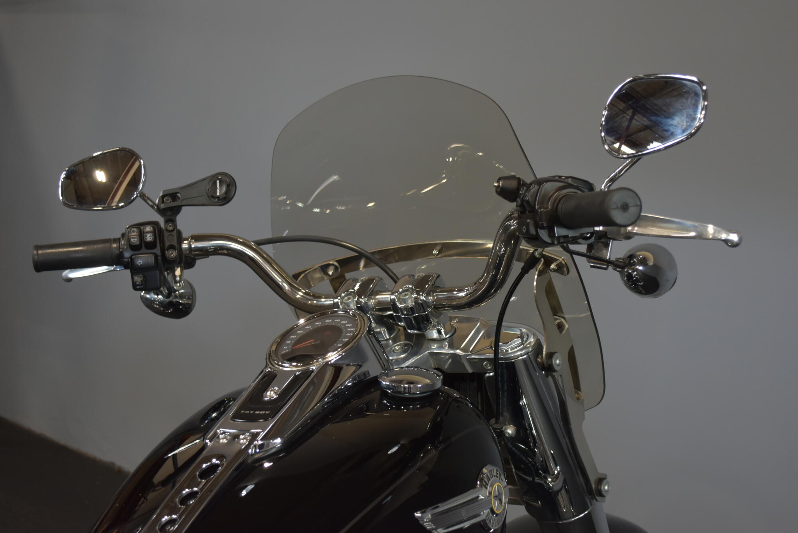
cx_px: 399
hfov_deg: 37.8
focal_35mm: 52
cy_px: 266
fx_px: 1164
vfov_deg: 25.8
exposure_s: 1/30
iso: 720
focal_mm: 35
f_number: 5
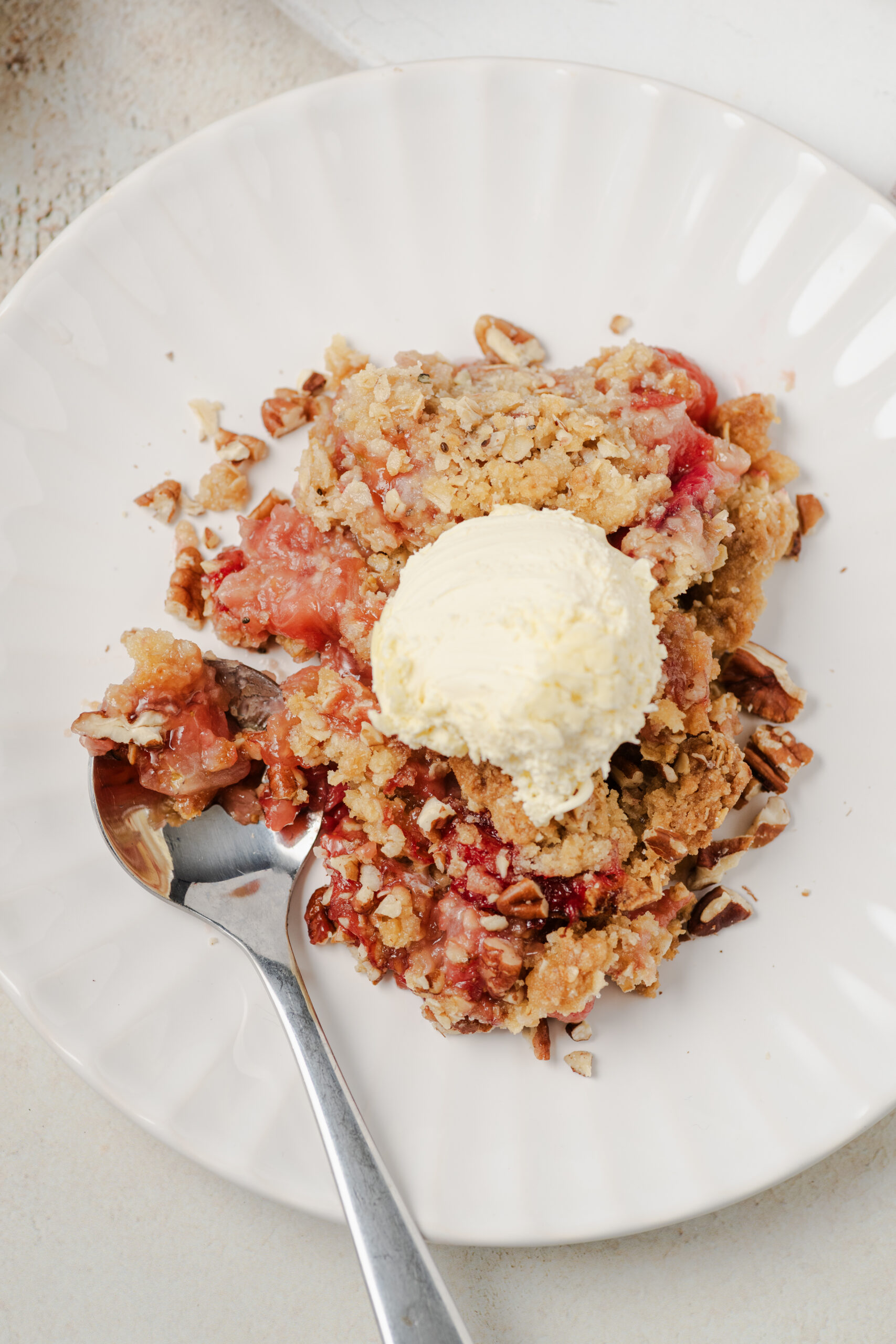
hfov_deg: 13.7
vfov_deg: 20.4
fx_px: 3733
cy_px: 672
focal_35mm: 100
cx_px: 448
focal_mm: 100
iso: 250
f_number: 7.1
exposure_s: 1/40
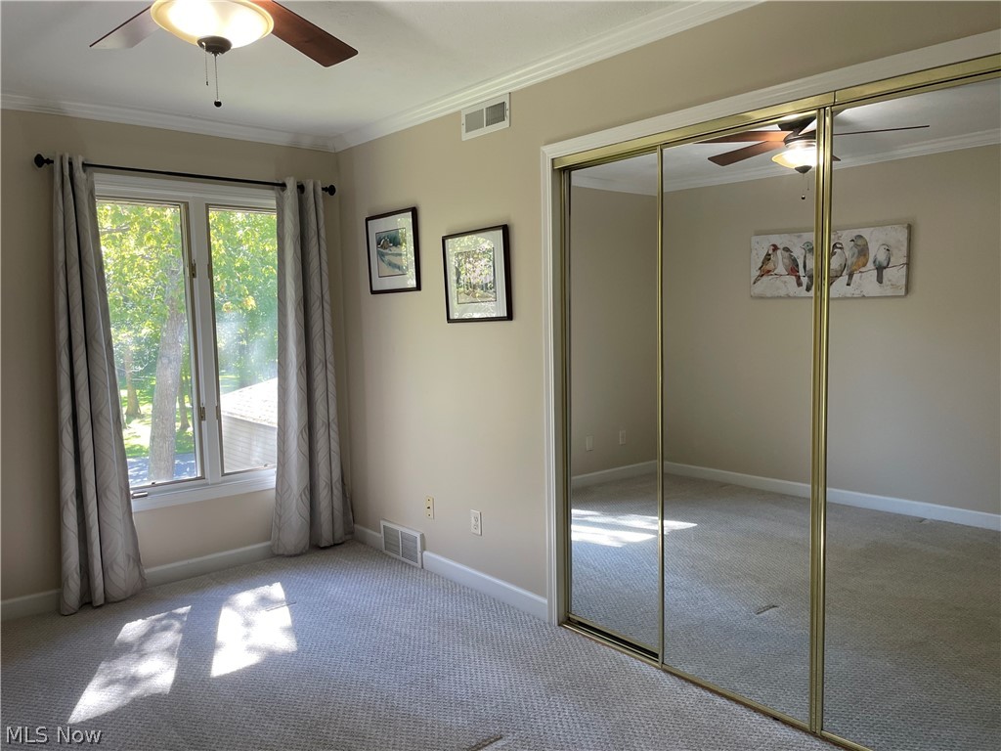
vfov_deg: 53.1
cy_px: 376
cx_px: 500
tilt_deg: -4.5
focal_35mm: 26
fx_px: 752
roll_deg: +1.1
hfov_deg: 67.3
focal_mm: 4.2
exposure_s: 1/120
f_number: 1.6
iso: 100
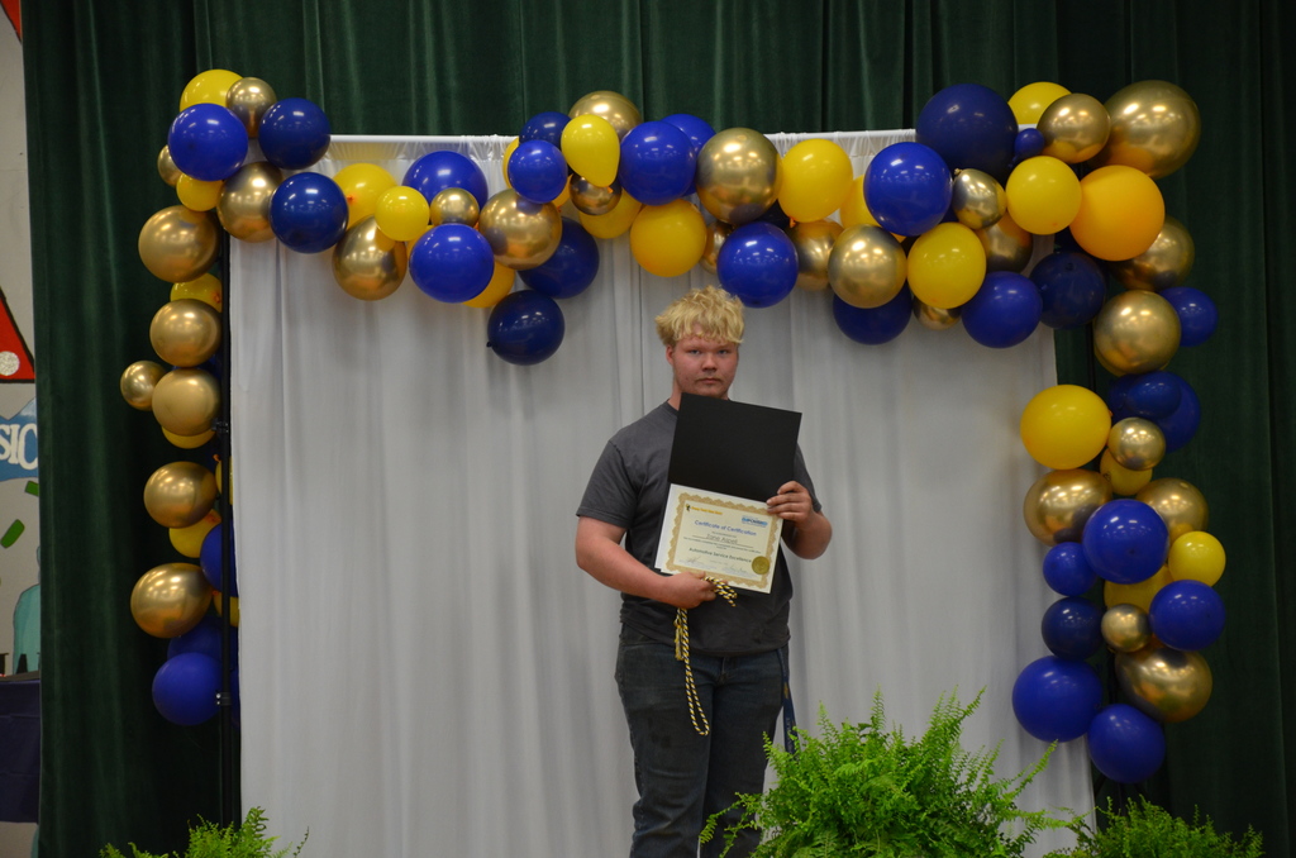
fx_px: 6035
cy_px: 429
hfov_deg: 12.3
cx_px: 648
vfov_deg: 8.1
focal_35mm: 168
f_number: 5.6
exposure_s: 1/30
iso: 900
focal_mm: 112
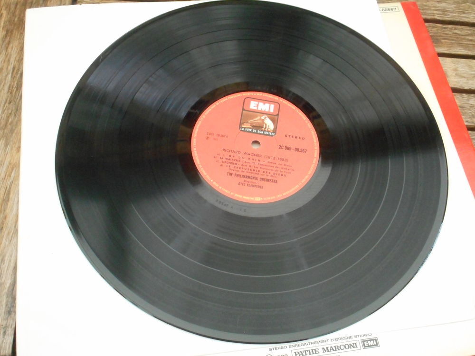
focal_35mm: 44
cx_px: 238
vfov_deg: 32.9
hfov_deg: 42.9
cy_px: 178
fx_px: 604
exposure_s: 1/60
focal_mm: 7.9
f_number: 4.7
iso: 800
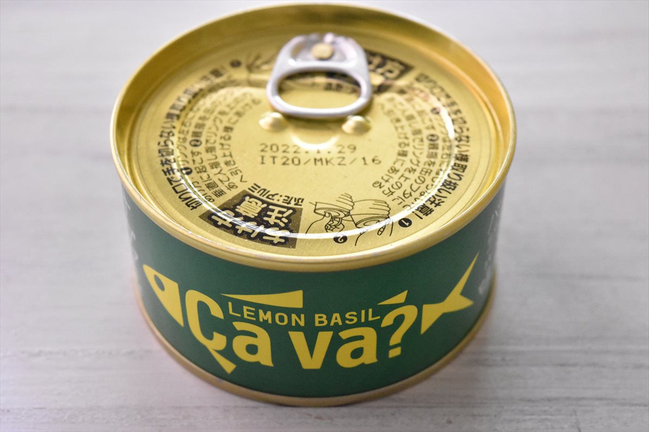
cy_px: 216
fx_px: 1298
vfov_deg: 18.9
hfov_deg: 28.1
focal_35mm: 72
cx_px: 324
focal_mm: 48
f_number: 5.3
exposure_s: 1/100
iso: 6400
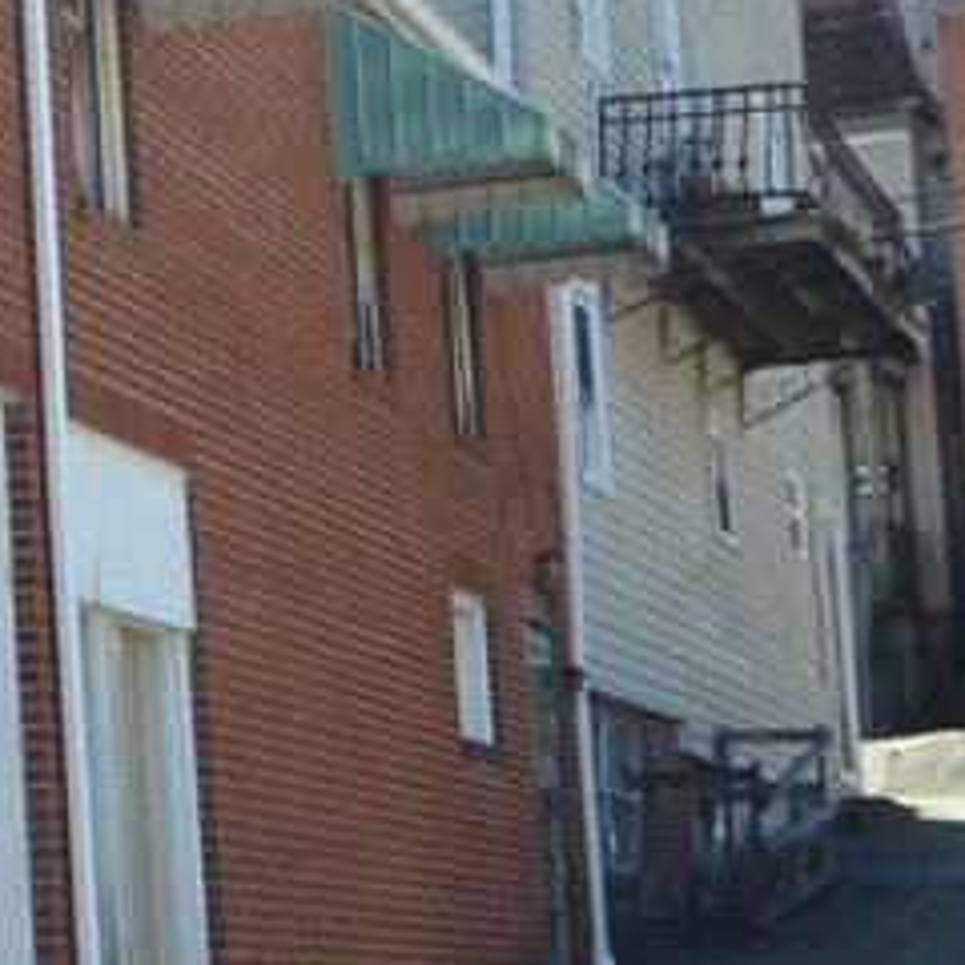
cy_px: 468
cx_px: -991
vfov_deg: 13.7
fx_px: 4006
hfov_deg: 12.1
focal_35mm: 127
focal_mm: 22
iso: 200
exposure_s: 1/250
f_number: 8
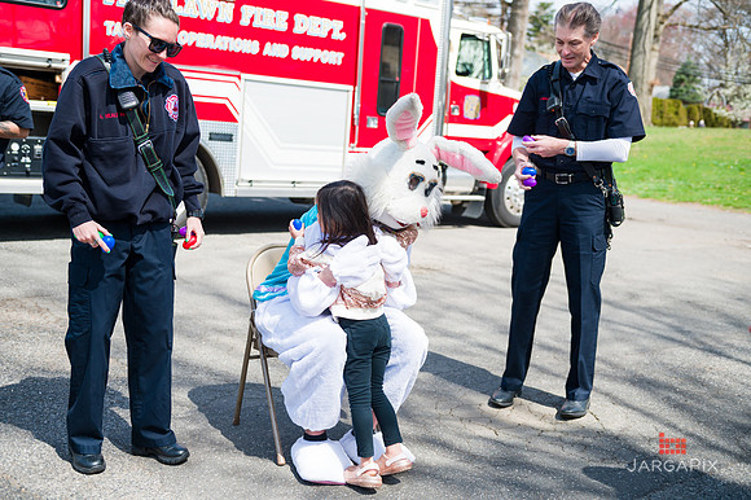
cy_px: 250
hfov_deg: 48.5
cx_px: 376
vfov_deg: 33.4
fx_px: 834
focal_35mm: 40
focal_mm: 40
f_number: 4
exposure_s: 1/1600
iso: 200
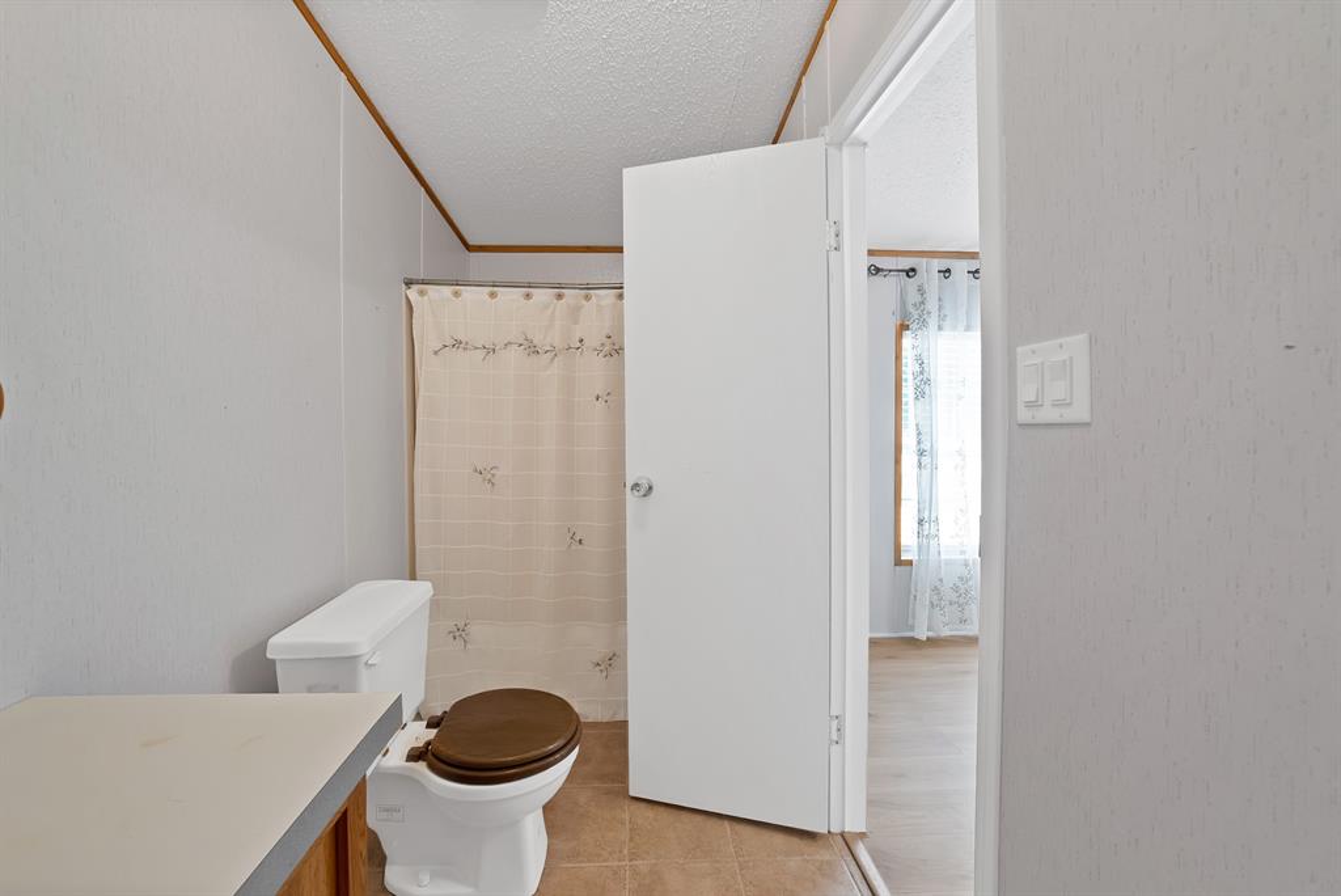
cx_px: 670
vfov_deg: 90.1
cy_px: 448
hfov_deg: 112.6
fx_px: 447
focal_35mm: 12
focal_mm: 12
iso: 640
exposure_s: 1/2.5
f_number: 8
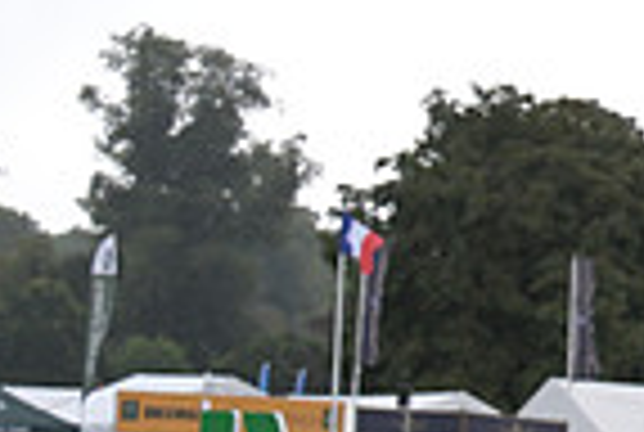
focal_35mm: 283
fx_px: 5073
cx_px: 1288
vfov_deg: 4.9
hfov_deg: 7.0
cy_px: 317
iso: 1800
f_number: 4.5
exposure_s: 1/1250
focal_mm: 70
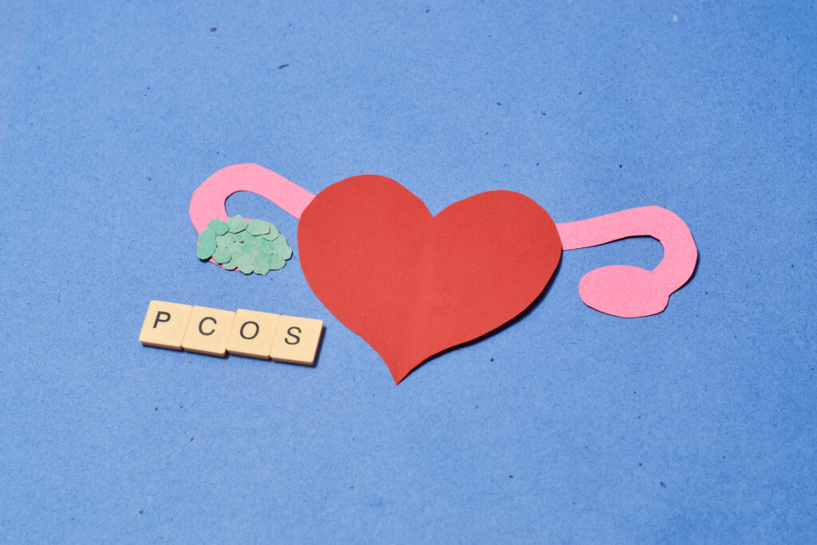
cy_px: 272
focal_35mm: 75
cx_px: 408
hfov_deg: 27.0
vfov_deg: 18.2
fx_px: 1702
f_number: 5.6
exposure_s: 1/125
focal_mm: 50
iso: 100
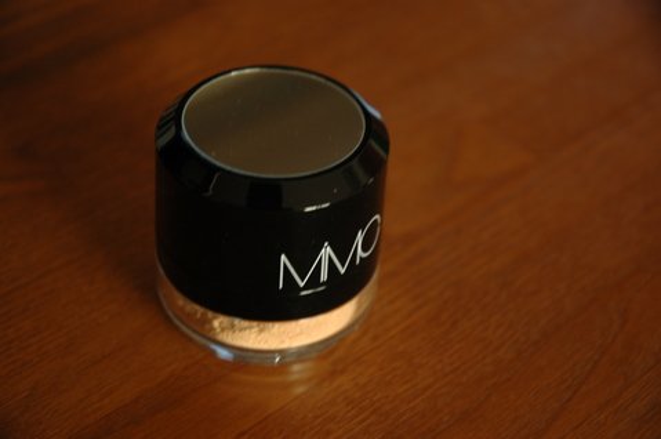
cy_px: 220
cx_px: 330
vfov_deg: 13.0
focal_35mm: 105
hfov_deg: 19.5
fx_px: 1925
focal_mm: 70
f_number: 4.5
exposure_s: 1/2
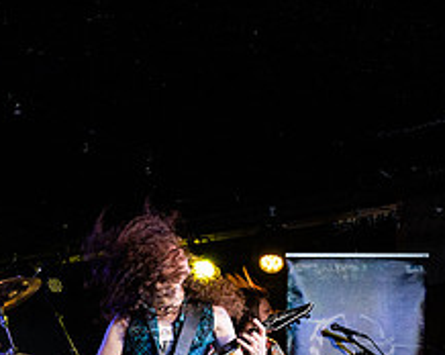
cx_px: -59
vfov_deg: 24.4
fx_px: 790
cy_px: 338
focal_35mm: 60
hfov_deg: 28.3
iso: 2000
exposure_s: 1/160
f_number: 3.5
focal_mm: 24
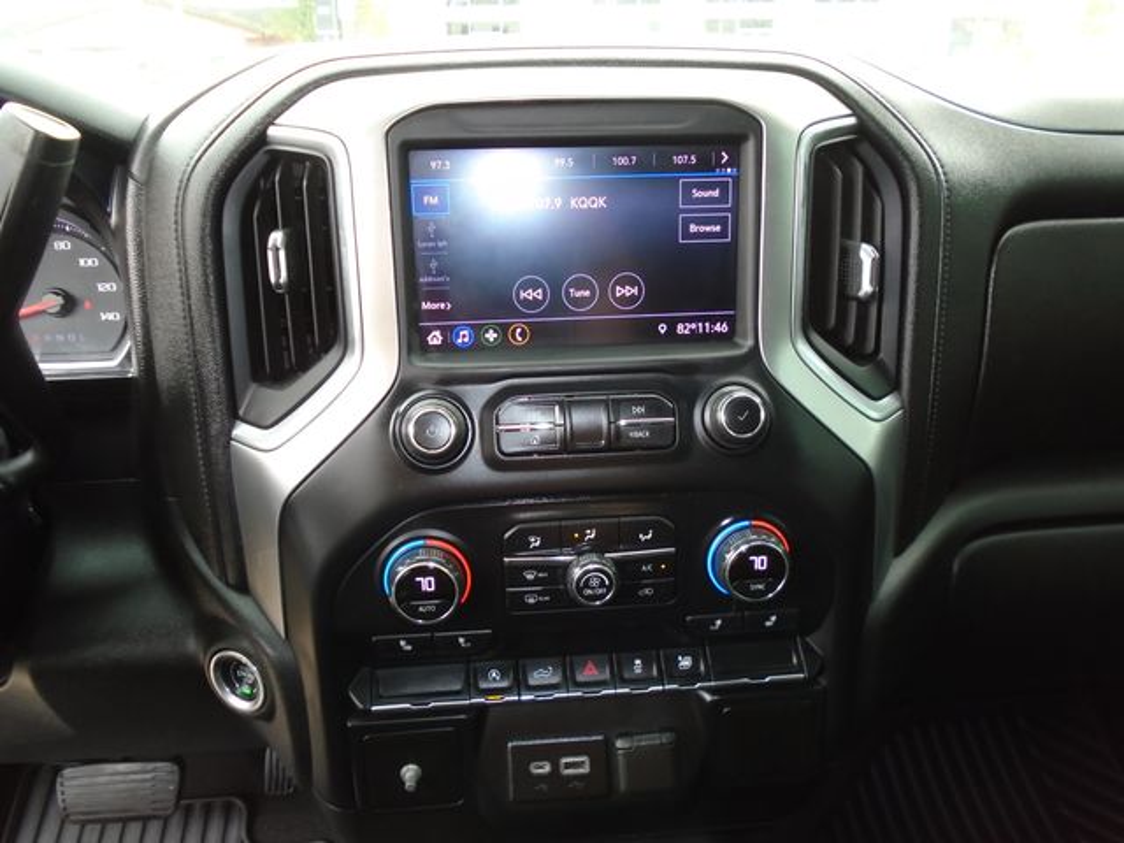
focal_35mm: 26
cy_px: 422
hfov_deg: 67.3
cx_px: 562
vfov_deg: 53.1
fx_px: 844
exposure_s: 1/30
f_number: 3.2
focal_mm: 4.6
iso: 200
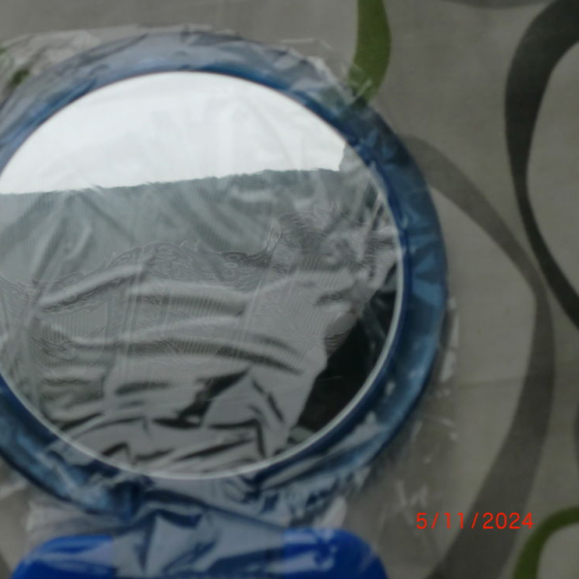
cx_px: 194
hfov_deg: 33.7
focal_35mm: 50
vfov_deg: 34.0
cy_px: 287
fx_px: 946
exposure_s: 1/60
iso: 100
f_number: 3.4
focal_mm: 7.7
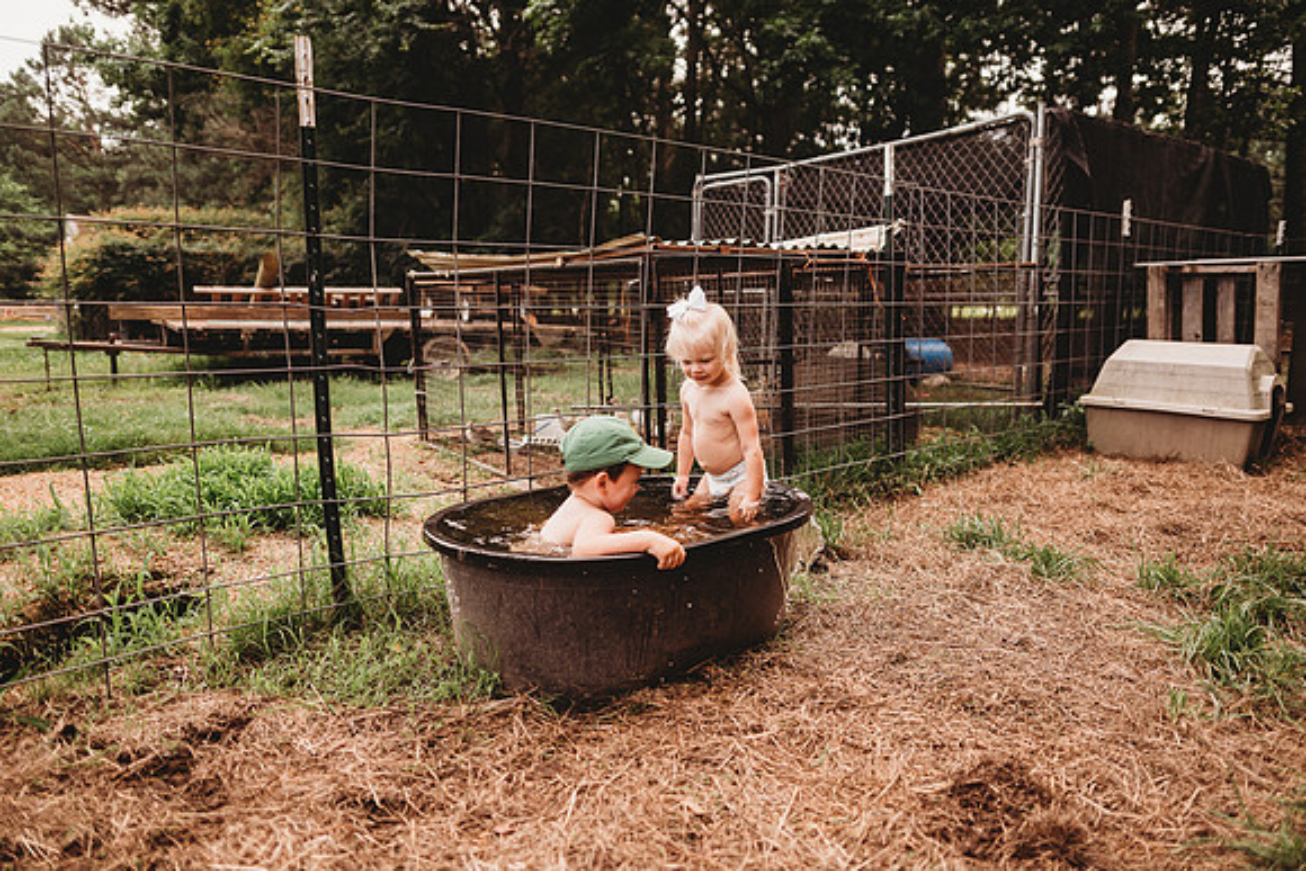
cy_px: 436
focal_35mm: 24
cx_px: 653
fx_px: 871
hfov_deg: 73.7
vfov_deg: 53.2
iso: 100
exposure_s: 1/500
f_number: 2.2
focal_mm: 24
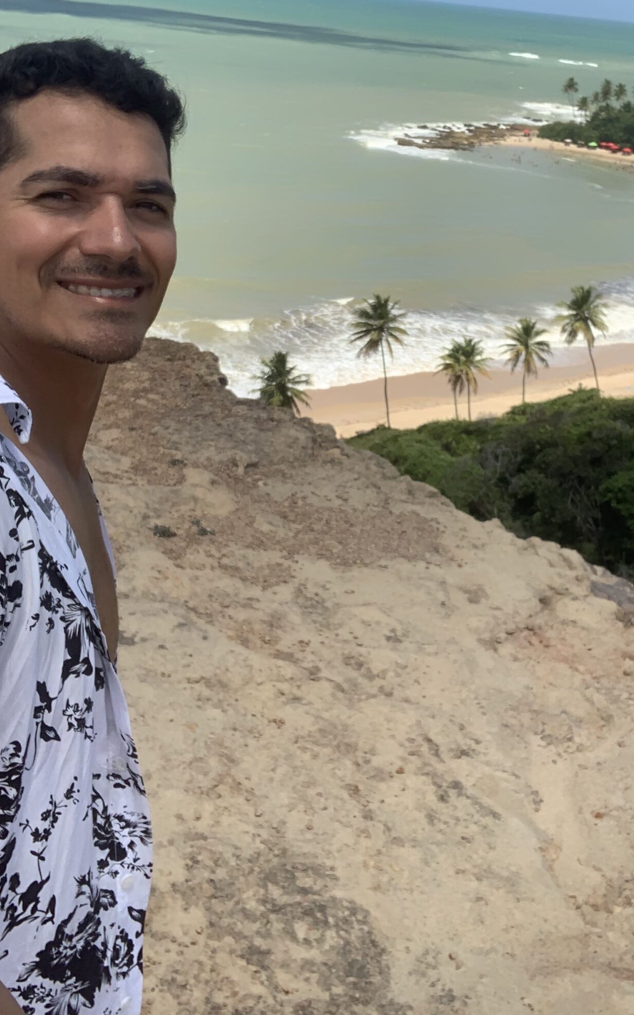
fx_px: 1217
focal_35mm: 44
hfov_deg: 29.2
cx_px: 350
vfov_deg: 45.0
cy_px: 403
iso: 16
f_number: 2.2
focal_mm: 2.87
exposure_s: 1/1042
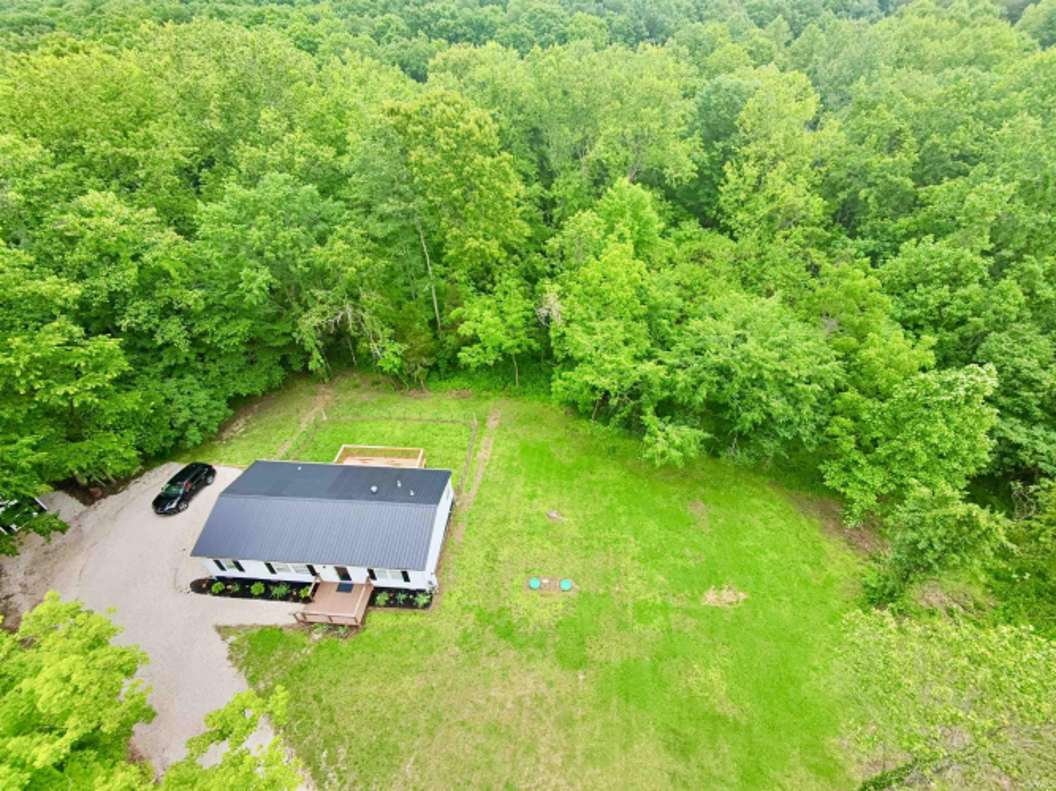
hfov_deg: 94.5
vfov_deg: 78.1
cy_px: 396
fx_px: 488
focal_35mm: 16
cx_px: 528
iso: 100
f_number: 2.55
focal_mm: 16
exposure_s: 1/540
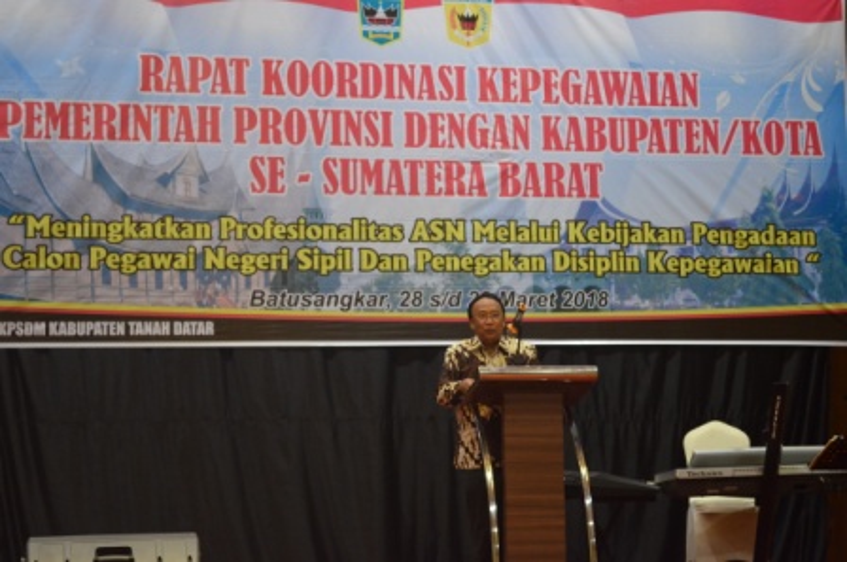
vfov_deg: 18.9
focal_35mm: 72
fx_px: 1691
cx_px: 424
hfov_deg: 28.1
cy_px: 281
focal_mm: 48
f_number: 5.3
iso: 2500
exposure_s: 1/30
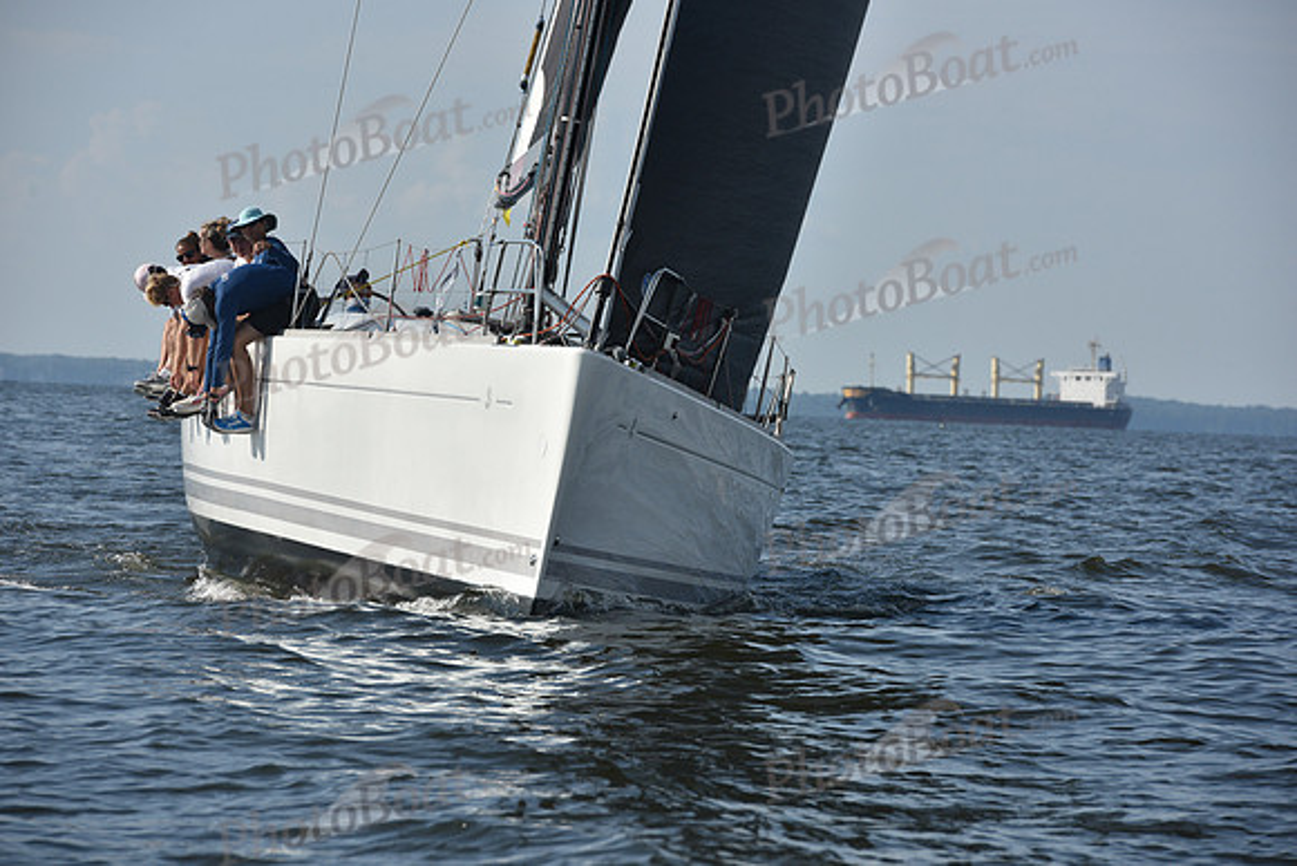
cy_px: 433
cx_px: 648
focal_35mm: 200
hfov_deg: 10.3
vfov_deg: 6.9
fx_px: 7207
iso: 250
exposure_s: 1/1250
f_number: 9
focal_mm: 200
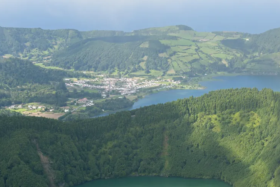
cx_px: 170
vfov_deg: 17.2
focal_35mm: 79
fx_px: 615
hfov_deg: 25.6
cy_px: 140
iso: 100
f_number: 7.1
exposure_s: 1/200
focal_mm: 36
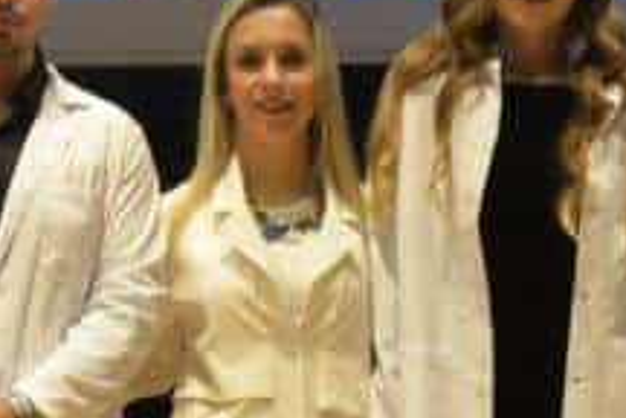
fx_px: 3130
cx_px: 35
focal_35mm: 180
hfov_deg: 11.3
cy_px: 299
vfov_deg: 7.6
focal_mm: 38
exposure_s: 1/50
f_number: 4
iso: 800
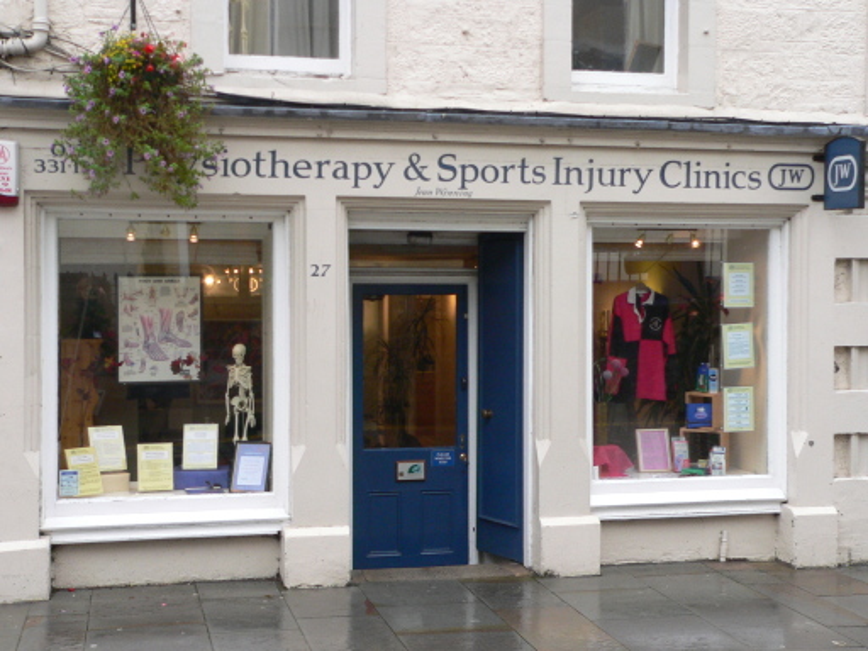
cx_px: 434
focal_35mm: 51
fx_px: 1279
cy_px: 326
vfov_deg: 28.6
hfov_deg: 37.5
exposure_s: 1/100
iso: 200
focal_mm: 8.5
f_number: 3.7
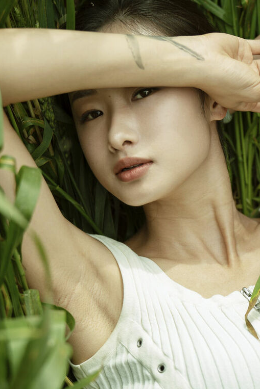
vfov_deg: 21.0
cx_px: 160
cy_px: 228
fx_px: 1050
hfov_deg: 14.1
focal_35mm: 97
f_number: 2.5
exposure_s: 1/500
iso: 50
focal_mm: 47
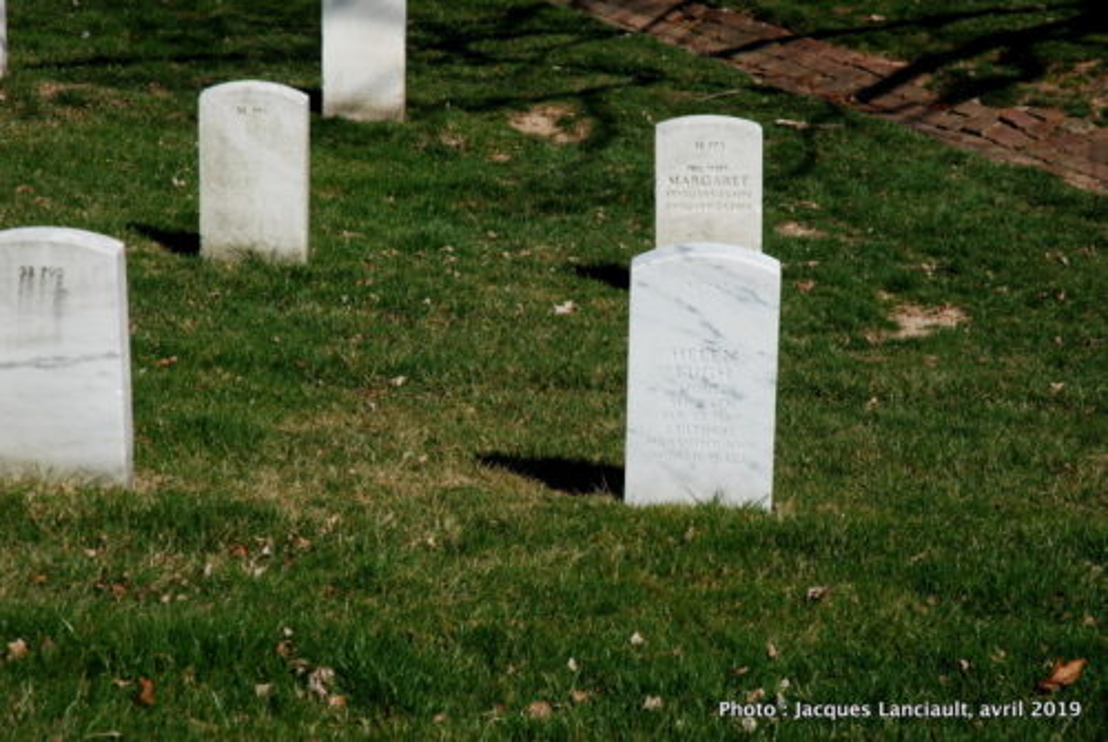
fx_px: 3236
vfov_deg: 13.1
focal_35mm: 105
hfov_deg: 19.4
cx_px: 554
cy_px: 371
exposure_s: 1/200
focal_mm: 70
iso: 100
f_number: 11
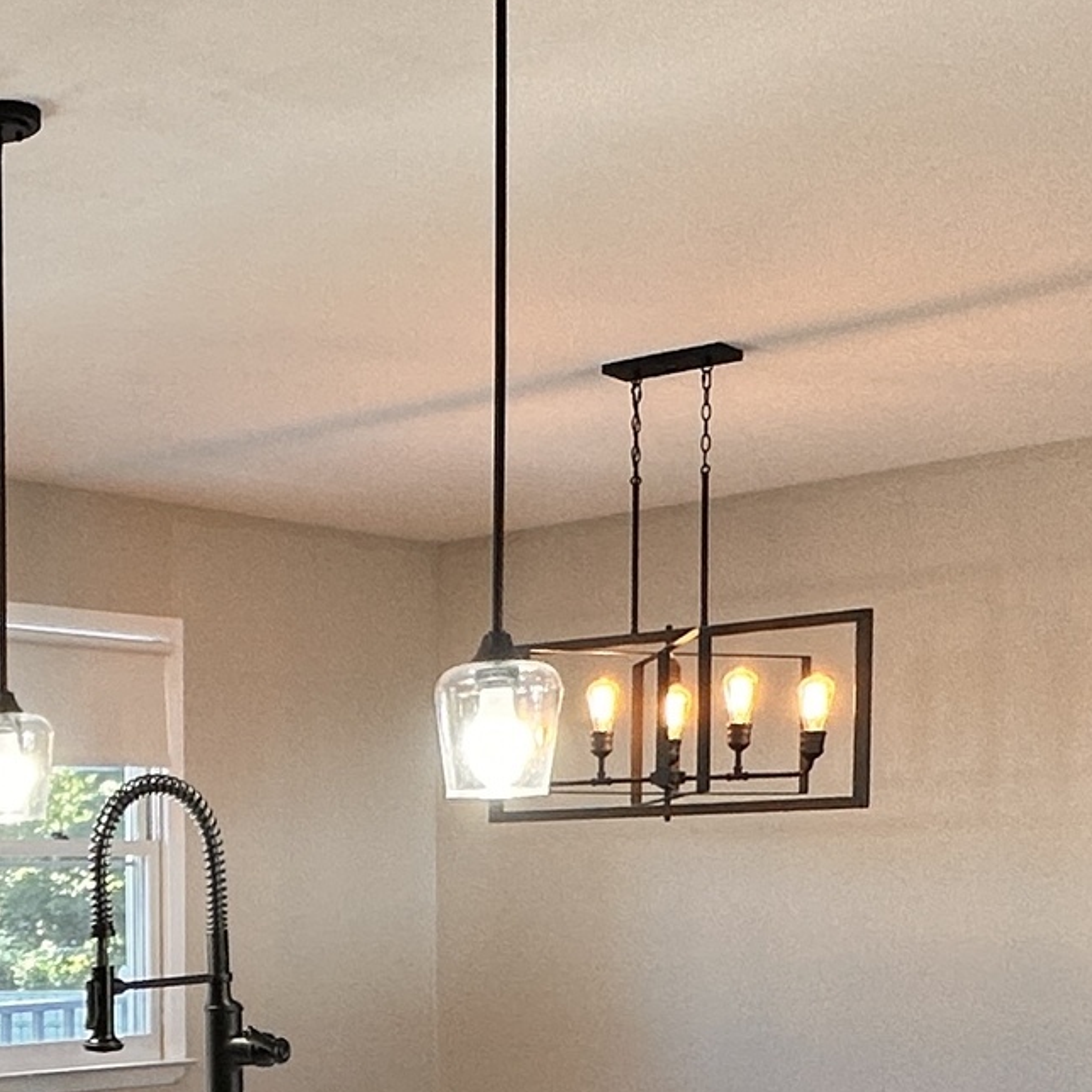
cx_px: -275
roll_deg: +0.5
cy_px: 1034
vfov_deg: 27.7
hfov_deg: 25.6
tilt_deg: -3.7
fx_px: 2106
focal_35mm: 59
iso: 100
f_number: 2.2
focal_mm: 2.22
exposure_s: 1/120
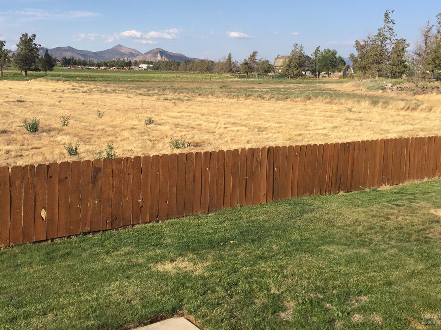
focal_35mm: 39
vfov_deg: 36.4
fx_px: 497
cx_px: 185
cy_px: 111
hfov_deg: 47.7
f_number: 2.2
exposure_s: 1/1721
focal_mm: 4.15
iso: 32
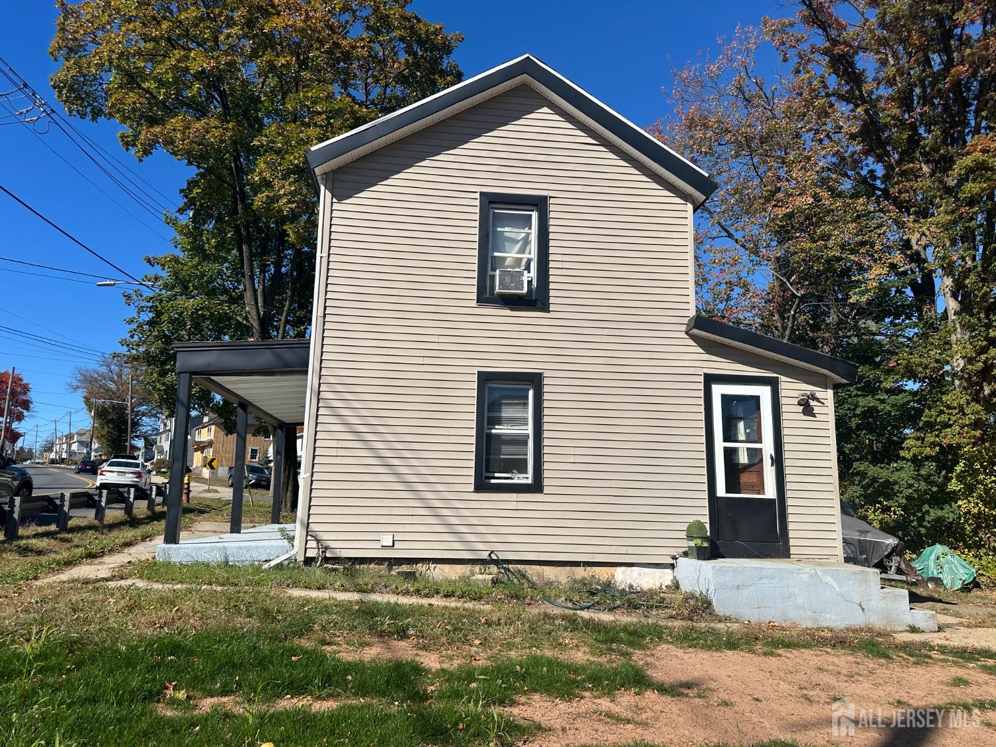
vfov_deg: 56.8
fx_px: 691
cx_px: 498
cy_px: 374
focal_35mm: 24
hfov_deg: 71.6
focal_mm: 6.86
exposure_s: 1/5848
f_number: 1.78
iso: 80
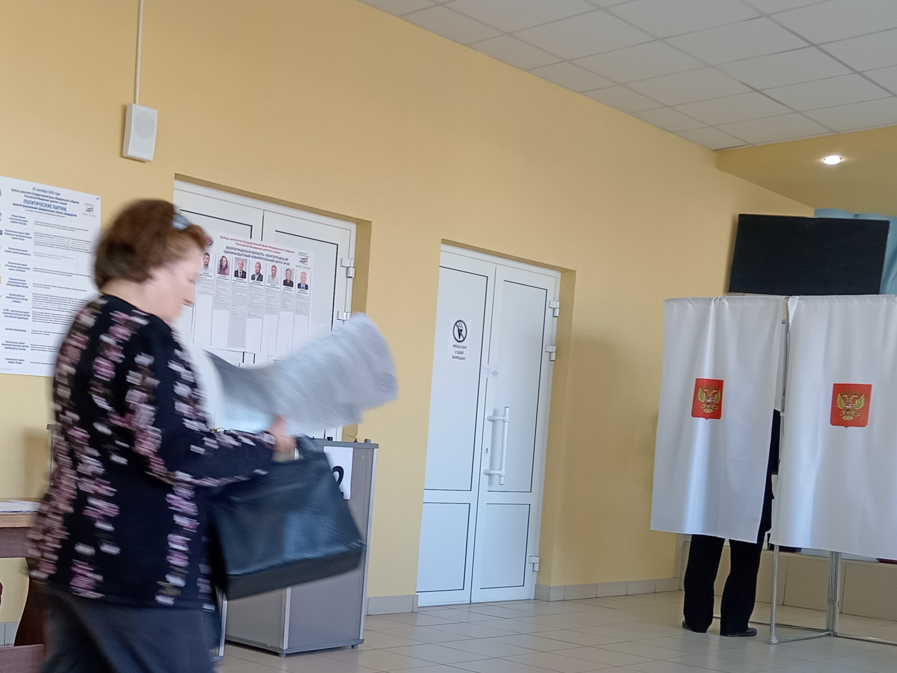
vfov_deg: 32.1
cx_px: 213
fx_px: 1140
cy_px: 521
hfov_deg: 41.5
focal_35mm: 44
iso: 242
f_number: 1.8
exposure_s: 1/33.3
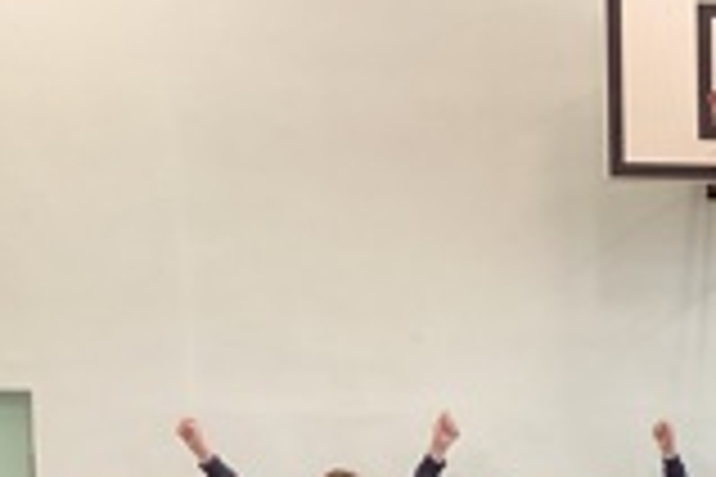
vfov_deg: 16.0
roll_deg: -0.5
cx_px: 878
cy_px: 626
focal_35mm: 81
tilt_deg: -4.1
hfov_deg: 22.8
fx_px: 1611
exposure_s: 1/50
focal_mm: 3.3
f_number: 2.4
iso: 125
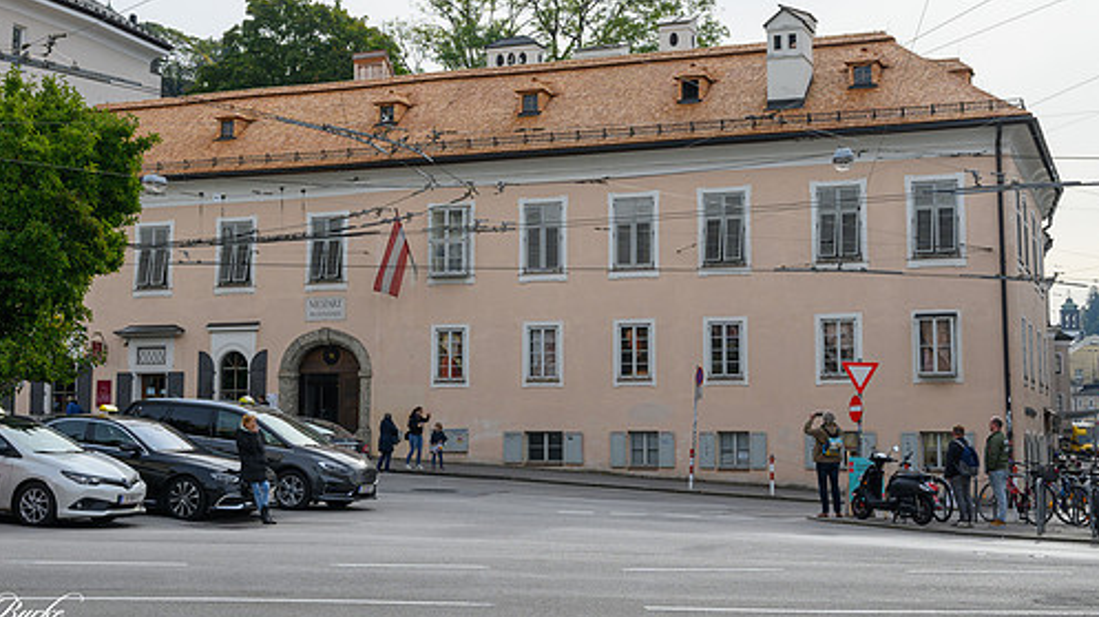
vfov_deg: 21.8
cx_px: 482
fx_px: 1602
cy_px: 248
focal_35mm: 55
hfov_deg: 37.8
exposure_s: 1/200
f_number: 9
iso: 100
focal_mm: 30
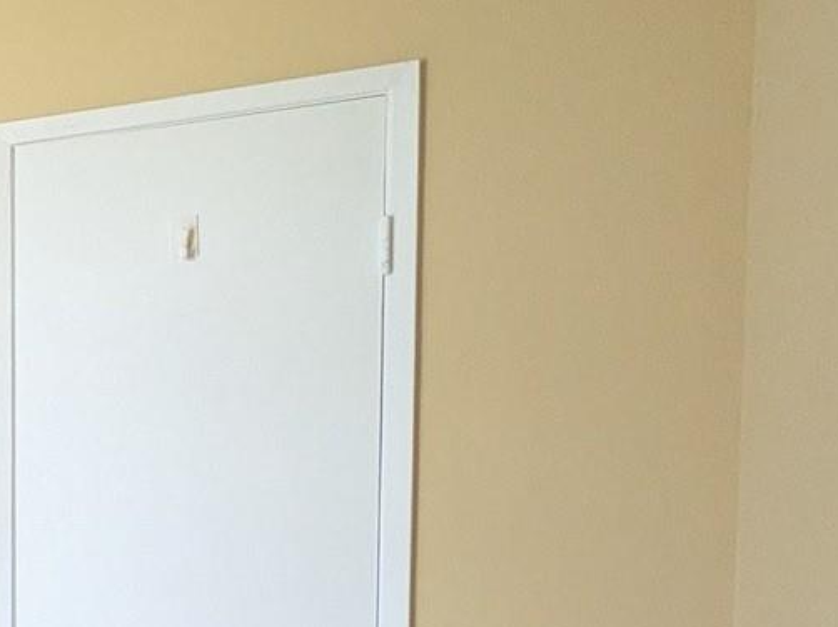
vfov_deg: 27.2
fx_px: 1234
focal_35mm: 51
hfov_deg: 26.5
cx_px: -434
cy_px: 597
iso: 520
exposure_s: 1/60
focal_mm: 2.35
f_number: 2.2
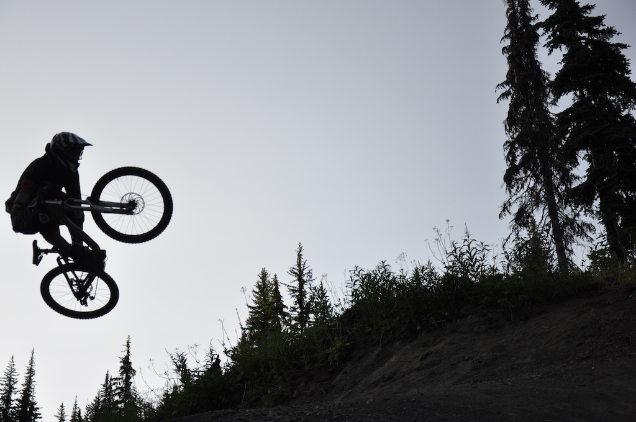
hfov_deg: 33.4
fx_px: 1059
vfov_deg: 22.6
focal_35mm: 60
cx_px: 318
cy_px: 211
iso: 400
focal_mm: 40
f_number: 4.5
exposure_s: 1/1250
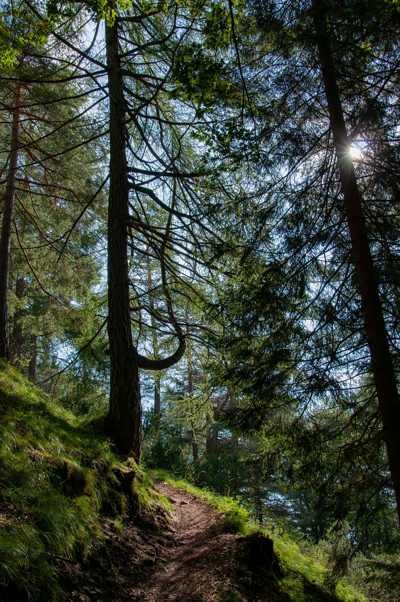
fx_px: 551
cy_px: 301
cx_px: 200
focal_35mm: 33
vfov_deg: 57.3
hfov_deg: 39.9
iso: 200
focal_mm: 22
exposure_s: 1/250
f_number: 8
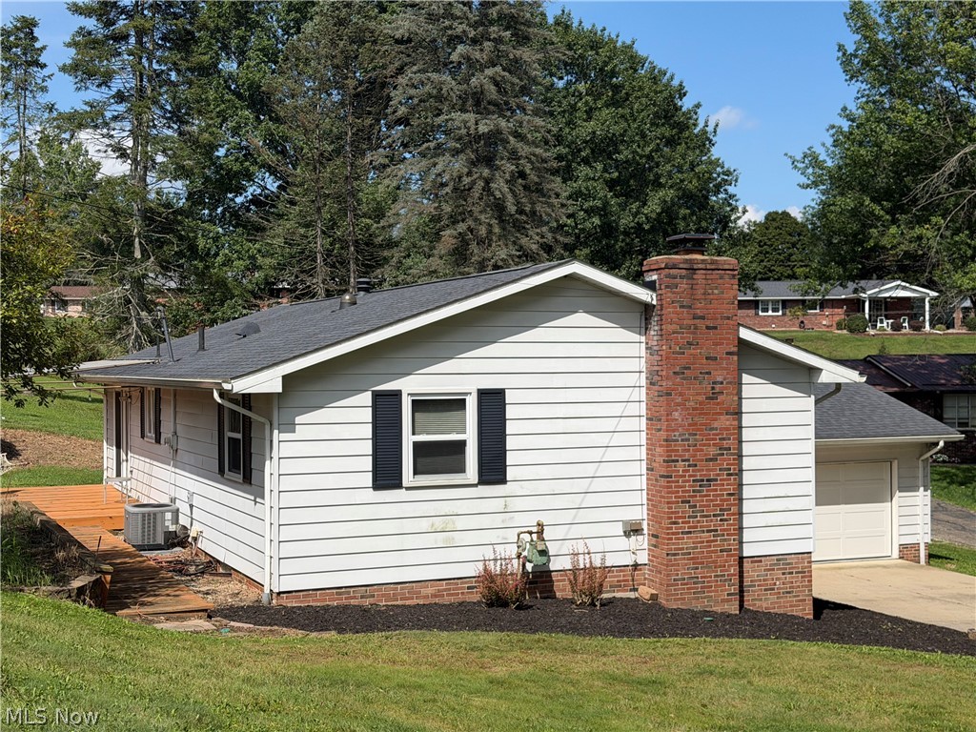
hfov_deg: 39.7
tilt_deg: -0.5
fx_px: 1353
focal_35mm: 48
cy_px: 366
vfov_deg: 30.3
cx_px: 488
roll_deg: +0.7
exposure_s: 1/6536
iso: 64
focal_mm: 6.76
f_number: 1.78
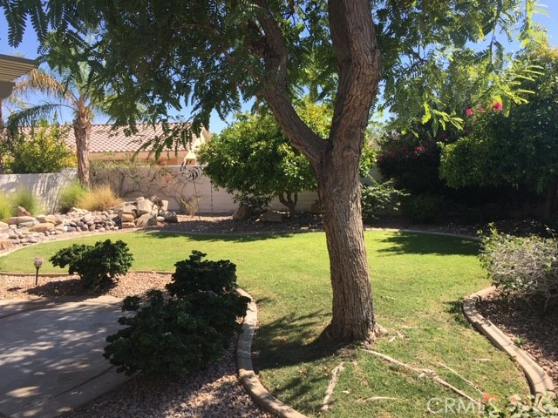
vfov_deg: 48.2
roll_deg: +0.9
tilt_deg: -4.3
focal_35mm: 29
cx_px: 279
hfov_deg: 61.7
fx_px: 467
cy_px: 209
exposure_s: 1/905
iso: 25
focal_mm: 4.15
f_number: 2.2
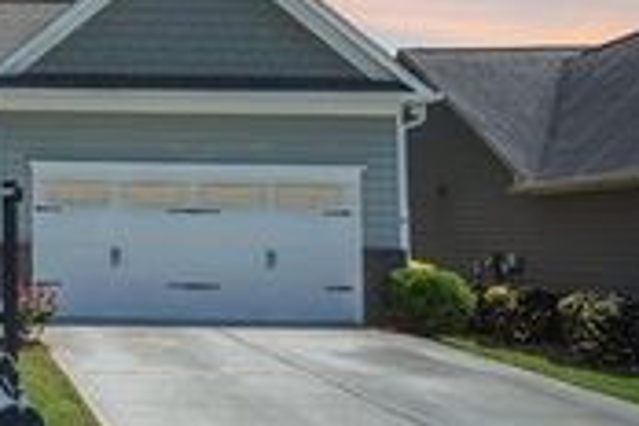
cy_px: 163
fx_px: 816
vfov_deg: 29.1
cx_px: -66
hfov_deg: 36.2
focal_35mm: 46
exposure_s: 1/1000
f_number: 4
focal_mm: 16
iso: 100
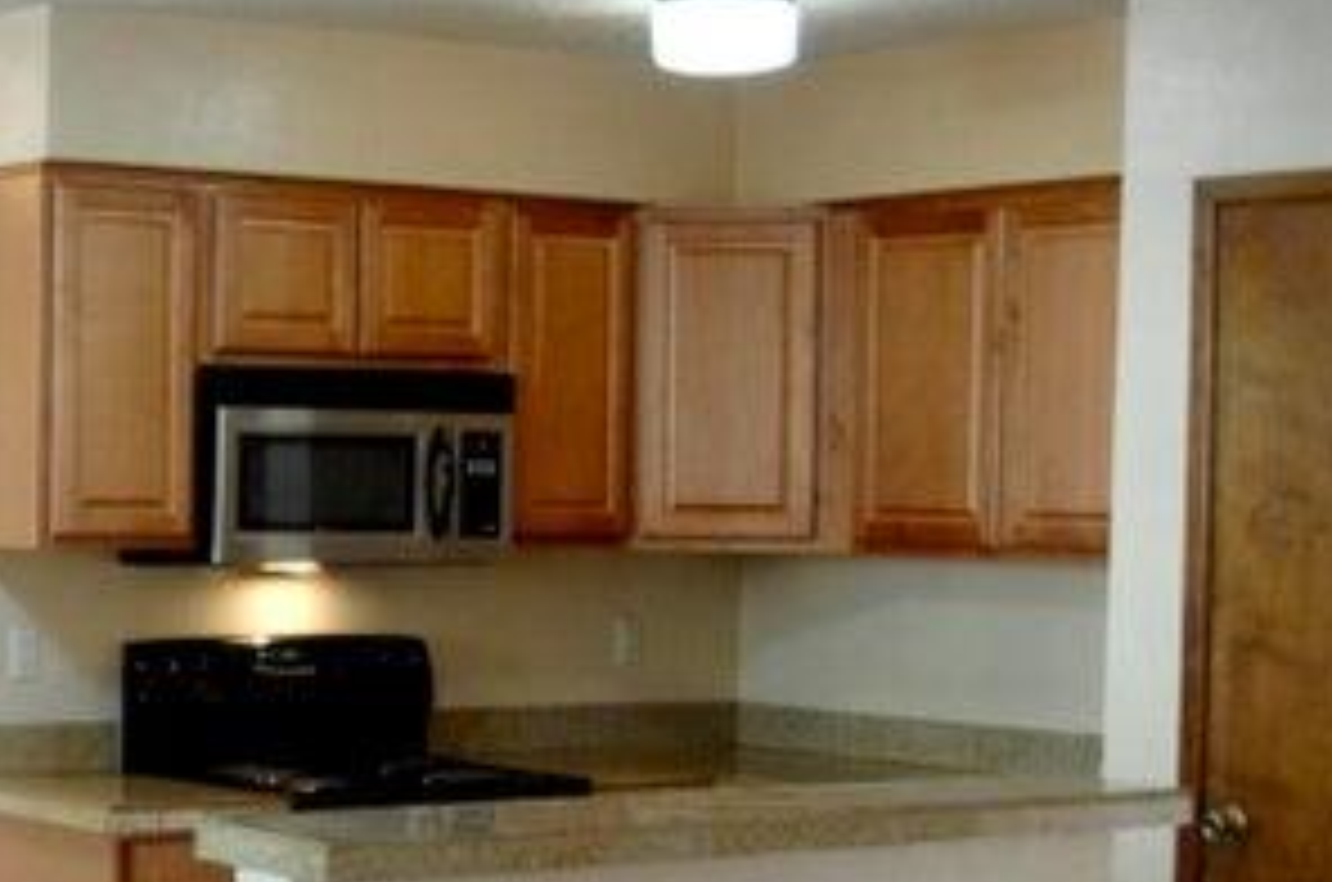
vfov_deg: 15.4
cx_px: 106
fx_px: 3249
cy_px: 630
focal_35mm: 88
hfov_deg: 22.5
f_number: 3.5
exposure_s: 1/30
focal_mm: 24
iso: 500
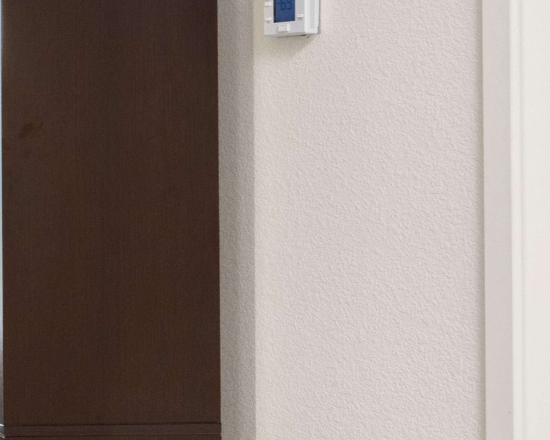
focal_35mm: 112
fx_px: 1823
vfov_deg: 13.7
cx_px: -849
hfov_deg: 12.5
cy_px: 149
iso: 640
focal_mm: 22
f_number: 11
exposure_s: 1/10
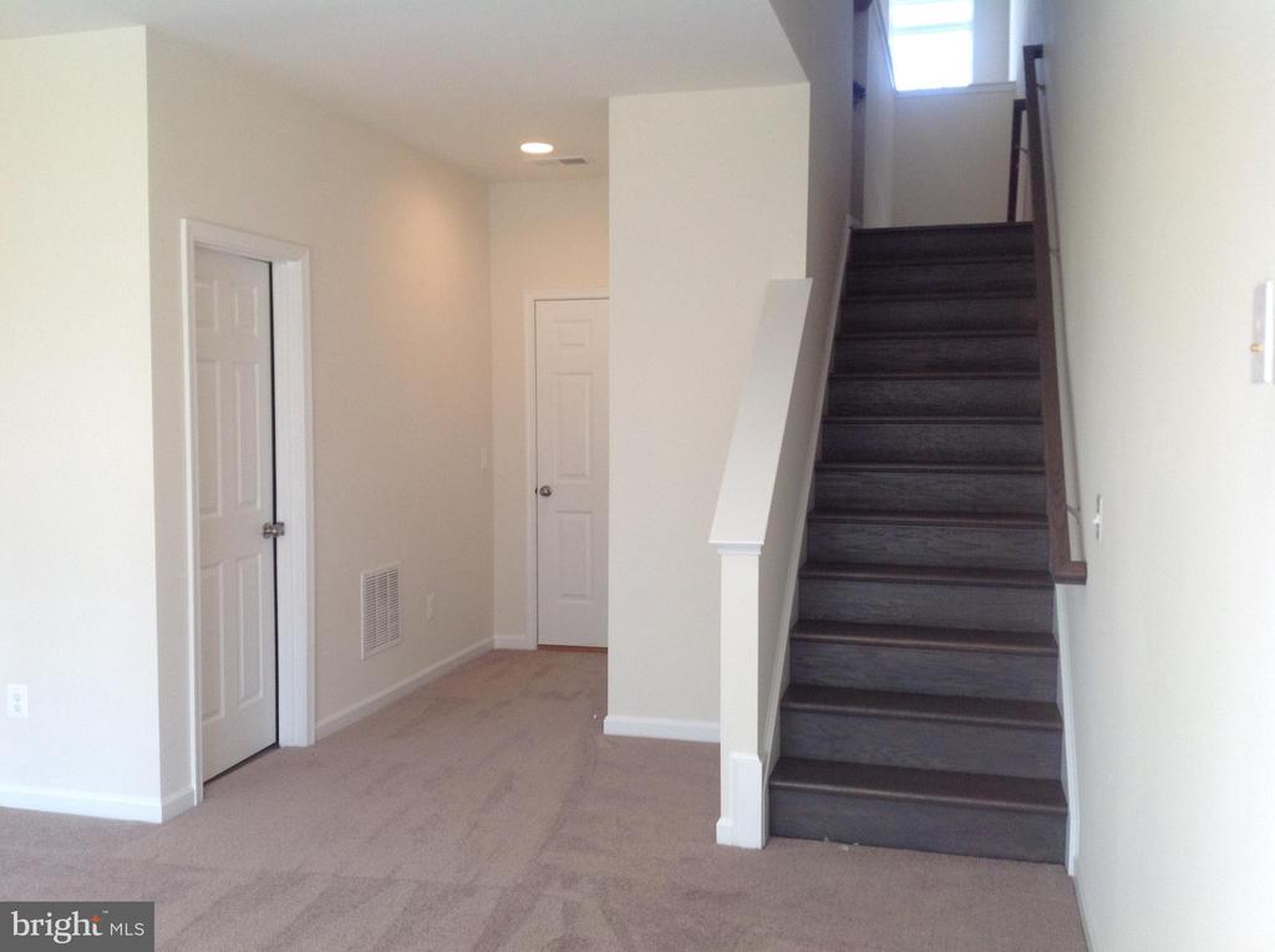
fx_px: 1287
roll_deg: -0.3
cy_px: 476
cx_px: 638
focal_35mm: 35
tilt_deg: -2.9
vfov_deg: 40.6
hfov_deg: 52.7
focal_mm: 4.28
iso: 64
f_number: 2.4
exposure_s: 1/60
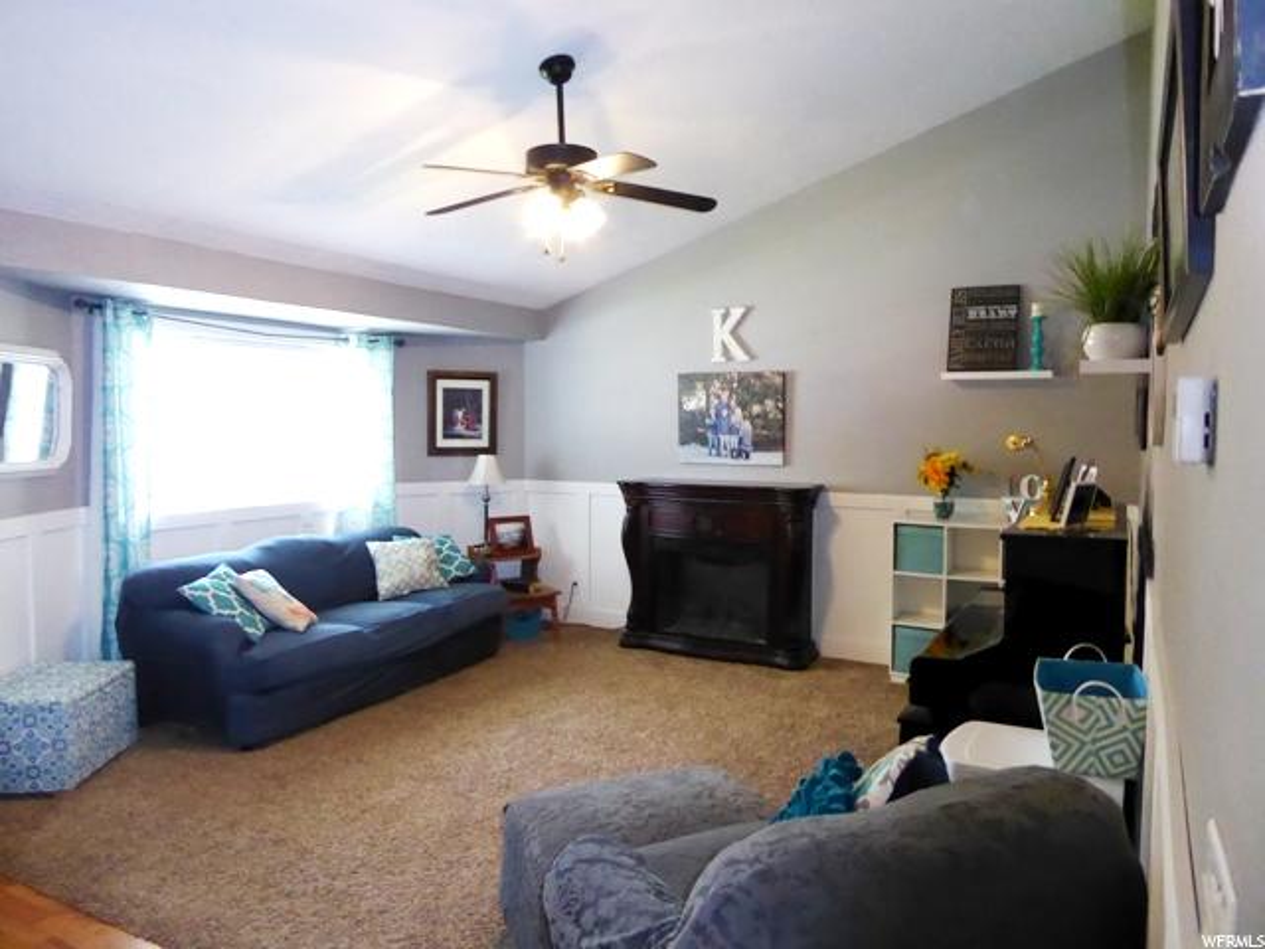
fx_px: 914
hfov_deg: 69.4
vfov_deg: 54.9
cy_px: 474
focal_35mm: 25
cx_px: 632
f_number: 3.3
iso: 800
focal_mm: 4.3
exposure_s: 1/60
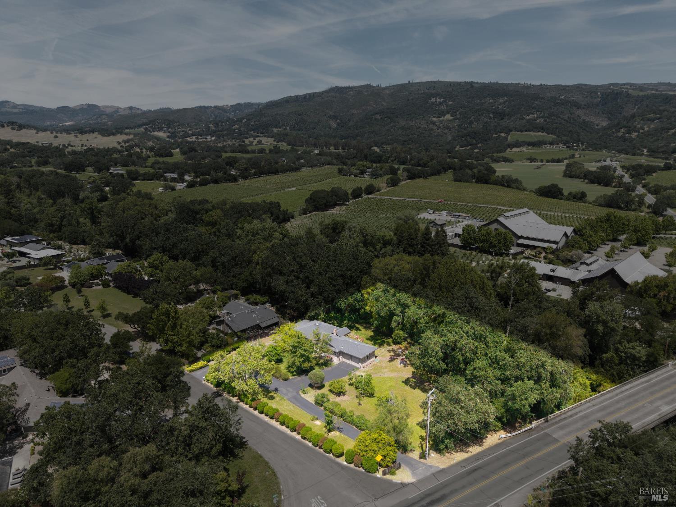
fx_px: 469
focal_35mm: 24
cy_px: 254
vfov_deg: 56.8
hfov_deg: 71.6
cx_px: 338
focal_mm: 8.7
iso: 100
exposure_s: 1/2000
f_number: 1.8
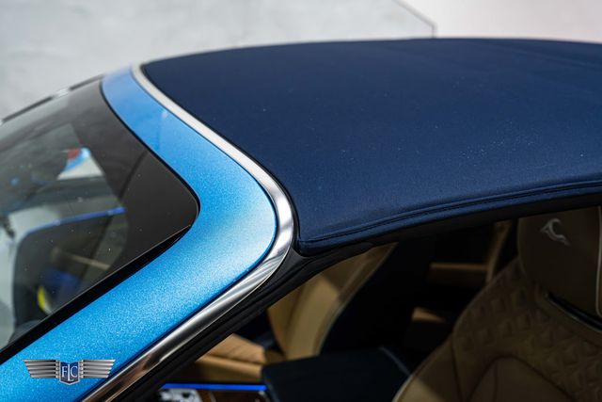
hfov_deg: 43.6
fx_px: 753
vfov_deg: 29.9
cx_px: 301
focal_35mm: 45
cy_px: 201
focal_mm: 45
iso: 1600
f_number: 5
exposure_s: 1/30
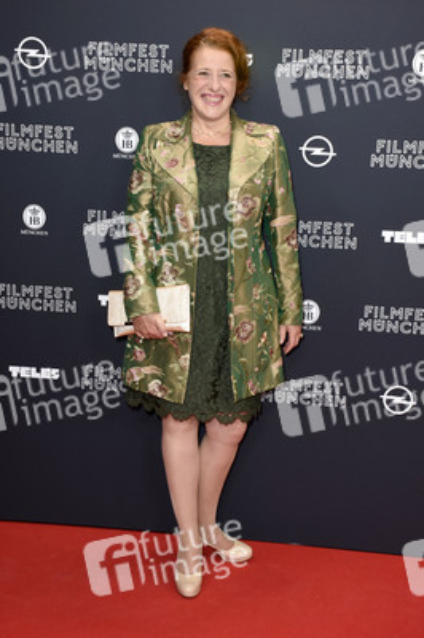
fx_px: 902
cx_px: 212
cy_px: 319
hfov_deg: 26.4
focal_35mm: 51
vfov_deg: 38.9
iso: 500
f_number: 6.3
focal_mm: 34
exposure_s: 1/100
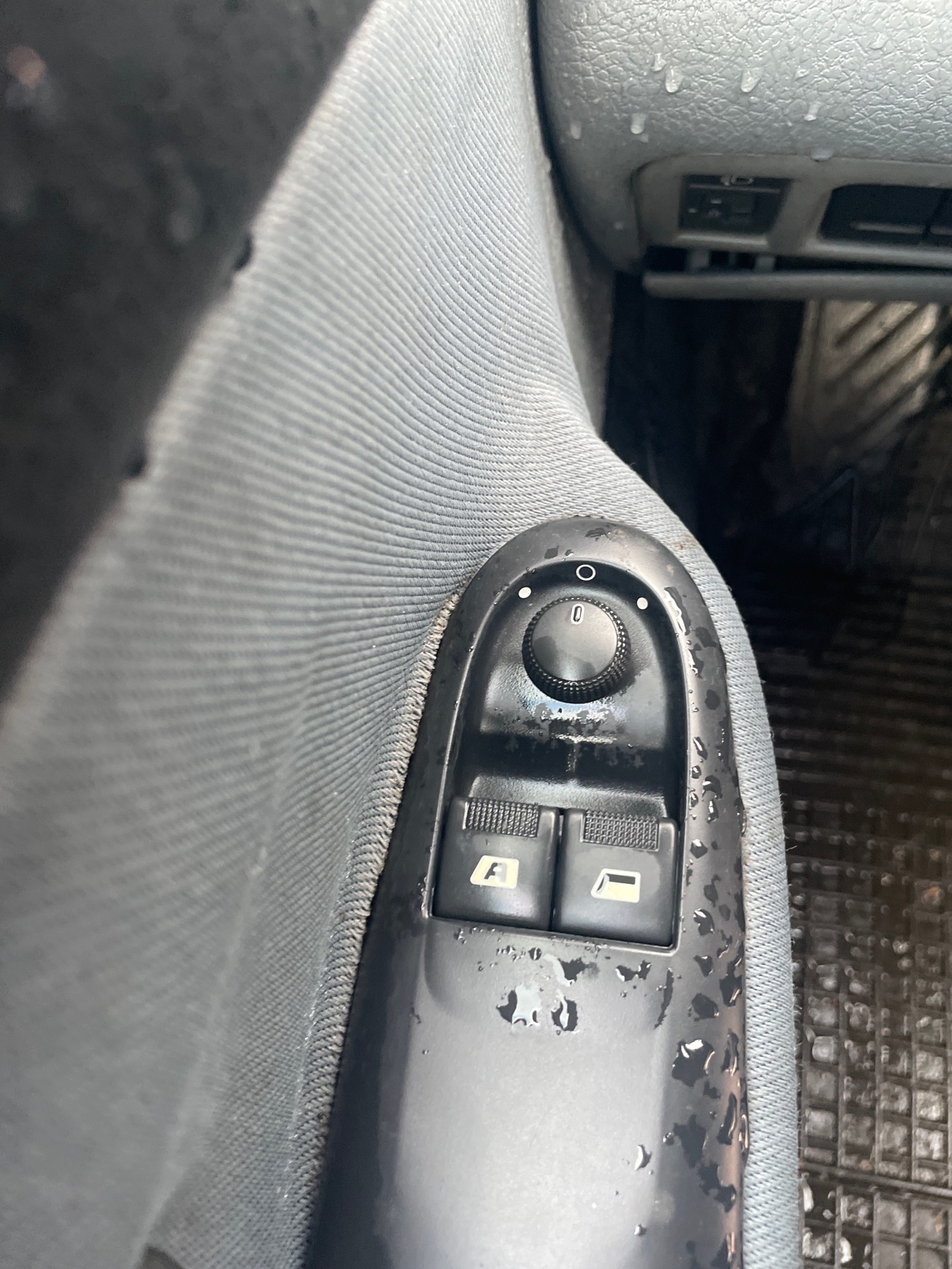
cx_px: 476
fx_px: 953
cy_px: 634
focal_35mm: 26
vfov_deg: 67.3
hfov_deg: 53.1
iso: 320
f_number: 1.6
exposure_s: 1/60
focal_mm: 4.2
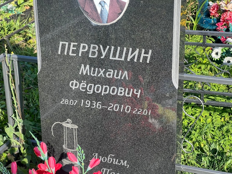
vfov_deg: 19.1
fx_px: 516
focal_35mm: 77
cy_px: 87
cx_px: 116
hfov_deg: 25.3
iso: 32
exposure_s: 1/245
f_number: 2.8
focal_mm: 9
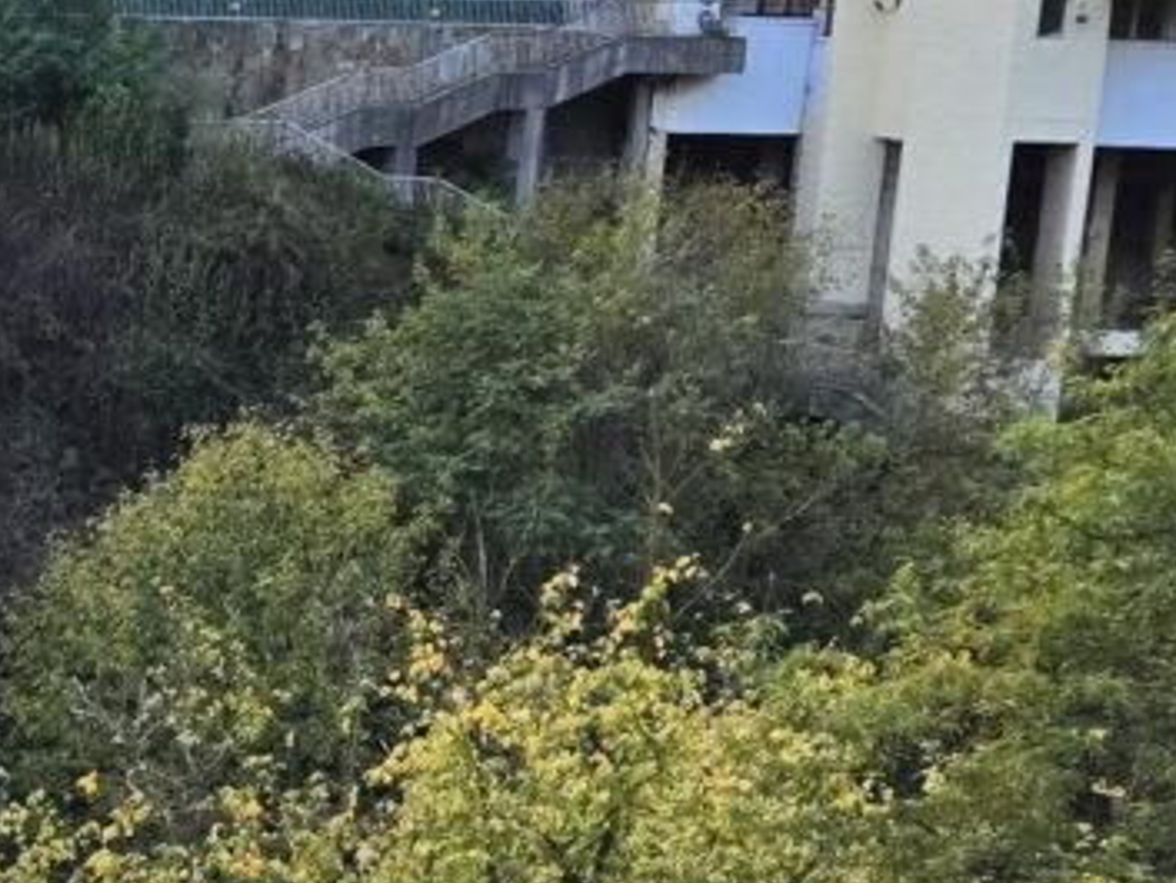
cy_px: 716
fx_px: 3398
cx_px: -550
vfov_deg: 14.7
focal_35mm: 100
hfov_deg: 17.7
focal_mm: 5.4
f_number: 1.8
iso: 80
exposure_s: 1/934
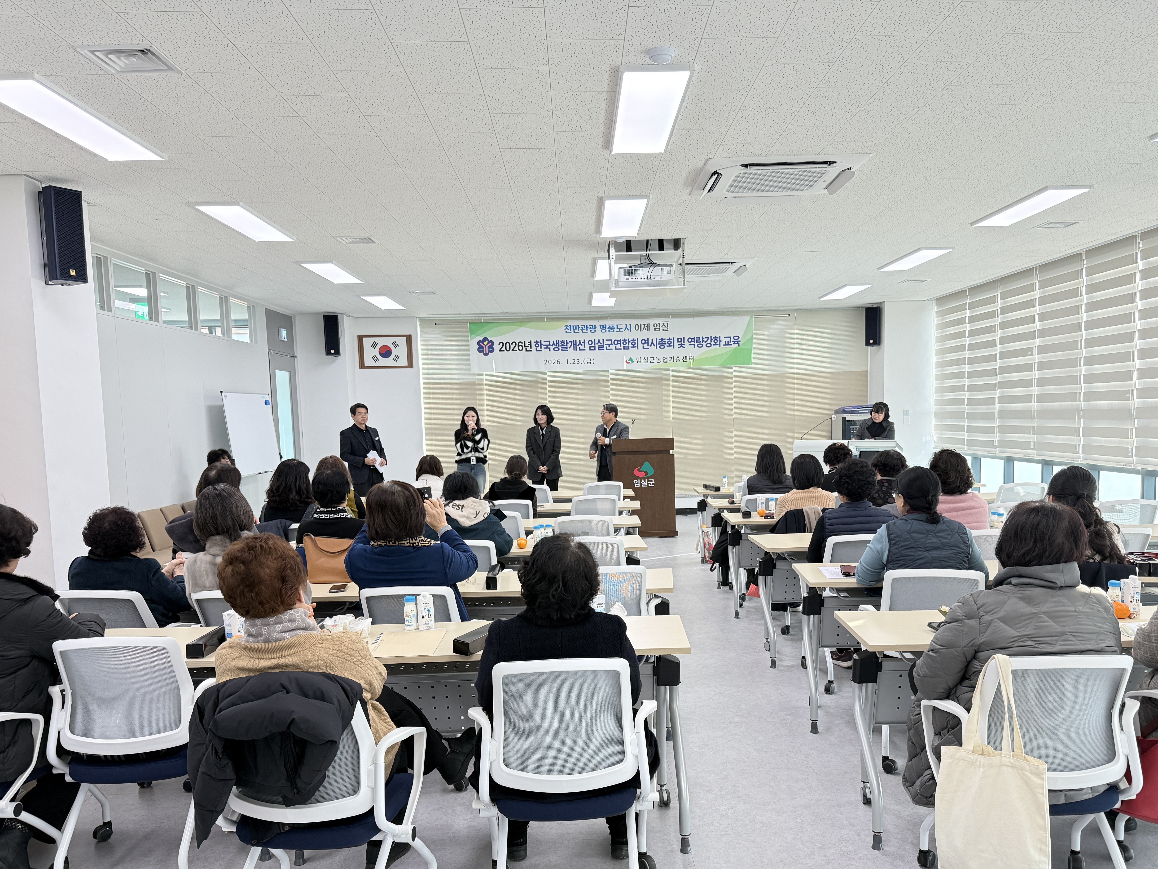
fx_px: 937
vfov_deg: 49.5
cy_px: 504
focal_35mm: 28
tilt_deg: -4.0
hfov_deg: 63.4
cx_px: 599
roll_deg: +2.4
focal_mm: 6.76
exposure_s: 1/192
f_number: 1.78
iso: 200
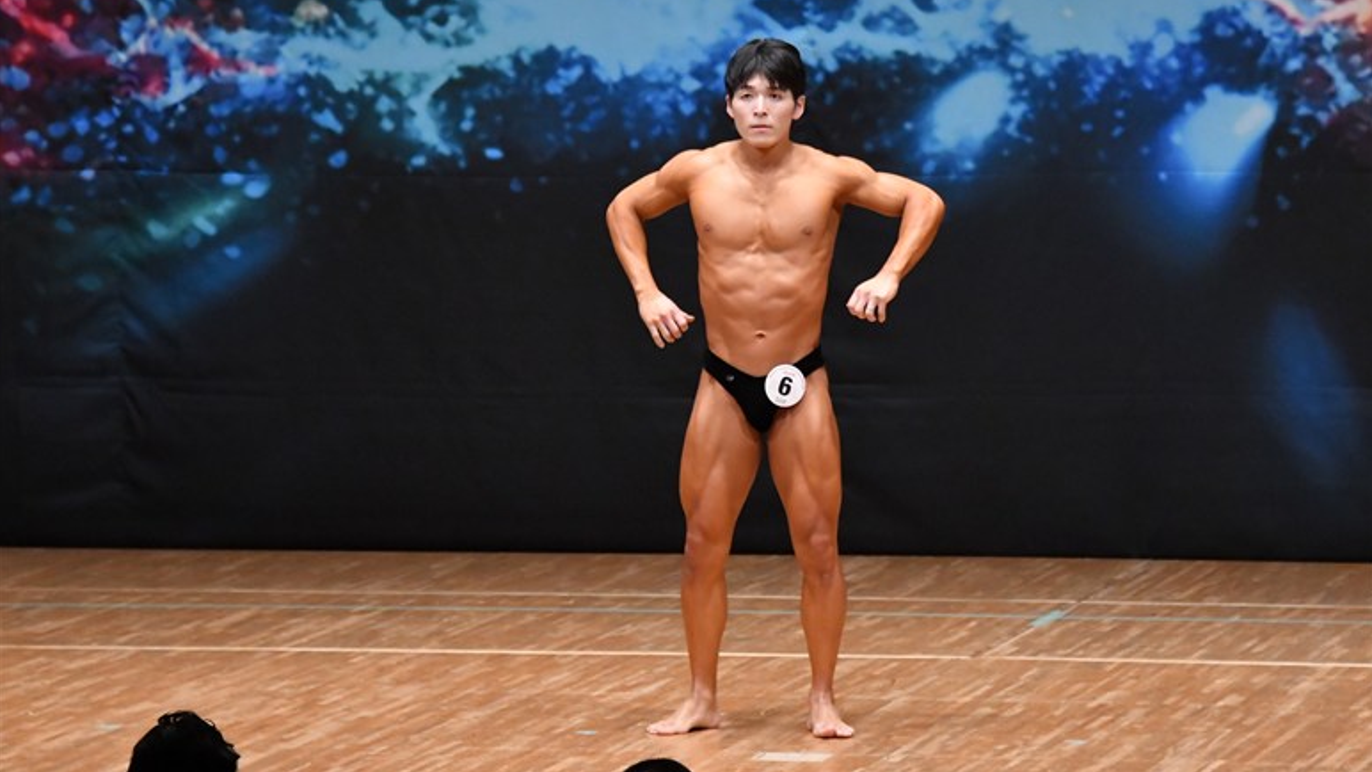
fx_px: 9748
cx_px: 687
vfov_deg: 4.5
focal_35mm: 268
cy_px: 350
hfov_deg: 8.1
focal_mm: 170
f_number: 5.6
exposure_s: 1/400
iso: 6400
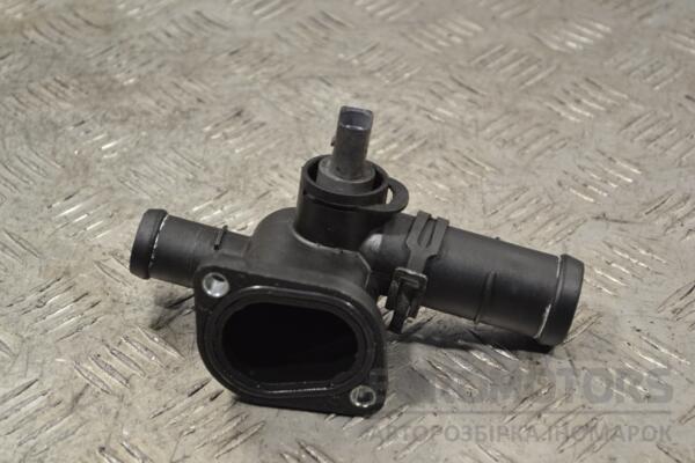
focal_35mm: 82
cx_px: 348
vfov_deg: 16.6
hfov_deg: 24.6
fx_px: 1593
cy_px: 232
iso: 320
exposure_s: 1/30
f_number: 5.6
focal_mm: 55
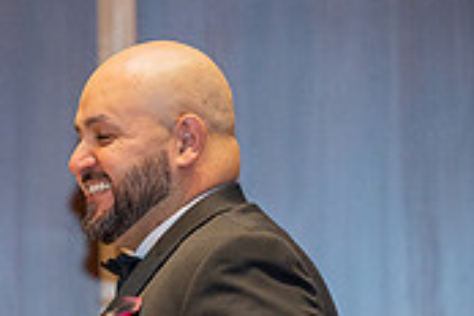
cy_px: 489
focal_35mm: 599
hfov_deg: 3.4
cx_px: 27
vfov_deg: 2.3
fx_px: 7886
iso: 1250
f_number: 3.2
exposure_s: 1/160
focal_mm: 180
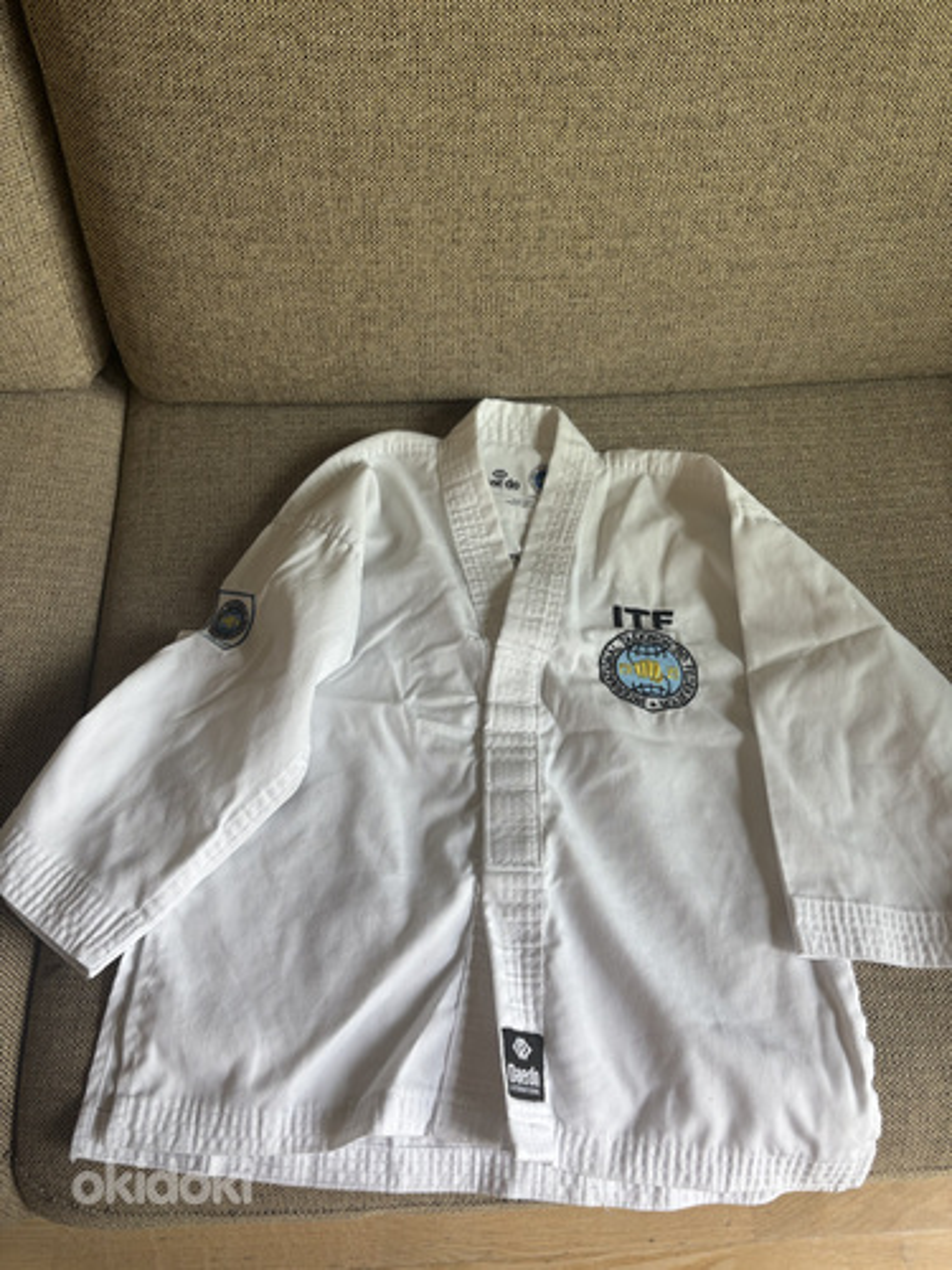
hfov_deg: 53.1
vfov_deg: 67.3
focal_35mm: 26
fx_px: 953
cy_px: 635
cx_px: 476
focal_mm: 5.96
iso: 50
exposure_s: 1/121
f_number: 1.6
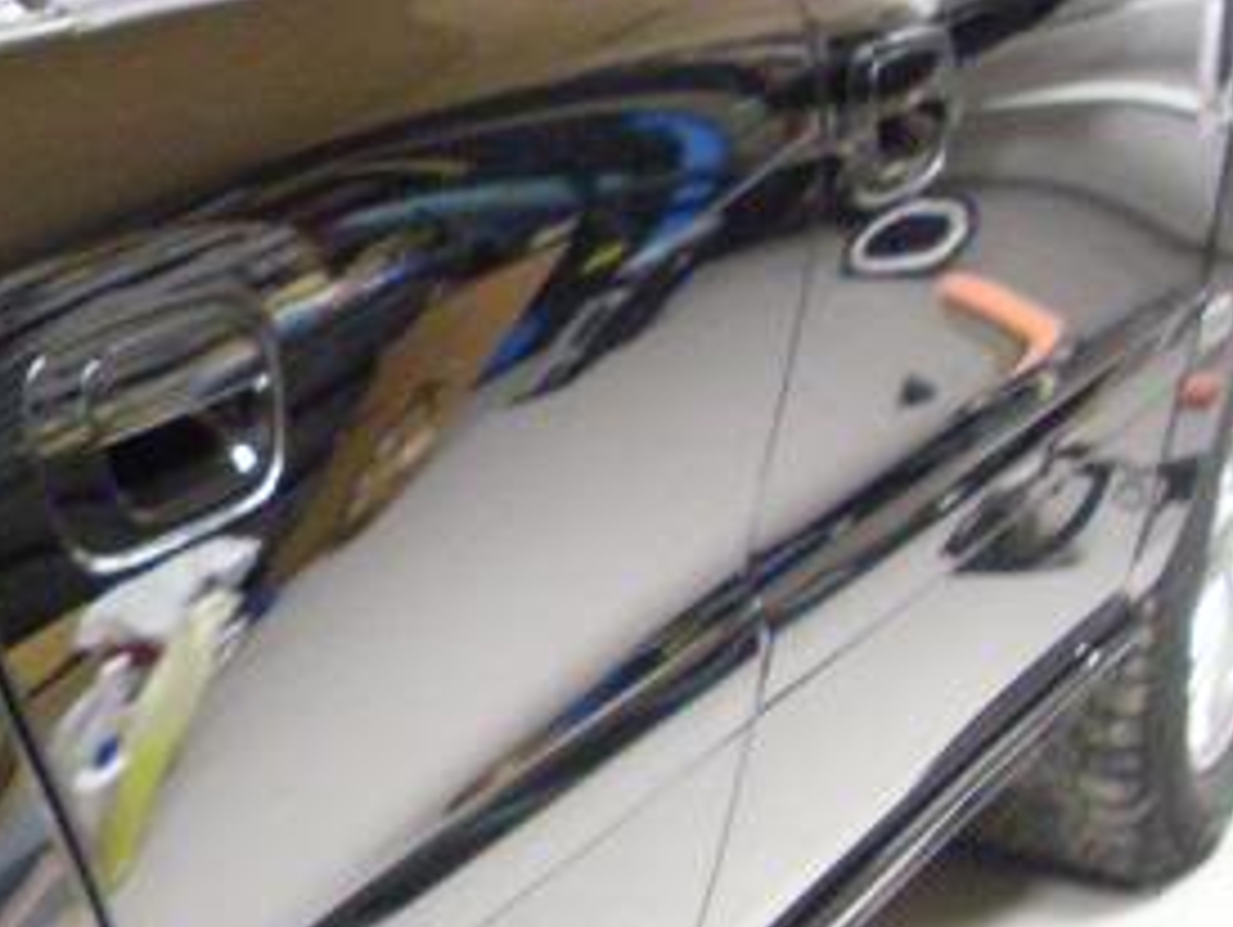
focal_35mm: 142
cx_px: -675
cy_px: 356
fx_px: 5062
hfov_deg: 13.1
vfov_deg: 10.5
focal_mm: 6.3
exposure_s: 1/8
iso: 200
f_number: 3
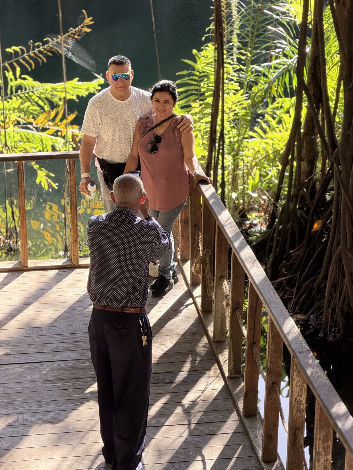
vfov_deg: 19.6
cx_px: 176
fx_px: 1360
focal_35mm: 100
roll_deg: +1.5
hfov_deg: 14.8
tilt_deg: -18.2
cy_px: 235
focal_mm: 16.89
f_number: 2.8
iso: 125
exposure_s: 1/121
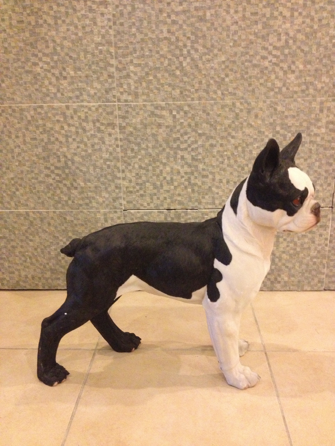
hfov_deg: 40.7
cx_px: 168
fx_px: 452
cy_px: 223
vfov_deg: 52.6
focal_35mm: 35
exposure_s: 1/17
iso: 640
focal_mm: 4.28
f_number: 2.4
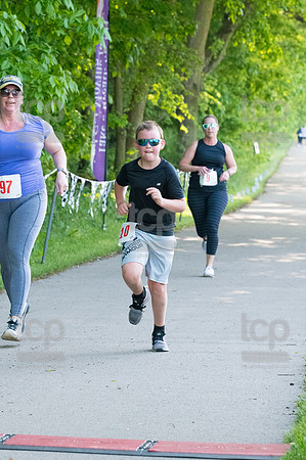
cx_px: 153
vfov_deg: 13.1
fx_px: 2006
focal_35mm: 157
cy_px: 230
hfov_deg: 8.7
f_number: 5.6
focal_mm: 105
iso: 4000
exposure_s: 1/1600
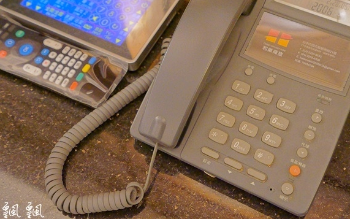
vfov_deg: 25.7
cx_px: 183
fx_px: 477
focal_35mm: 50
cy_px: 68
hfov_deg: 40.3
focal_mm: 35
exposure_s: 1/40
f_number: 5
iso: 5000
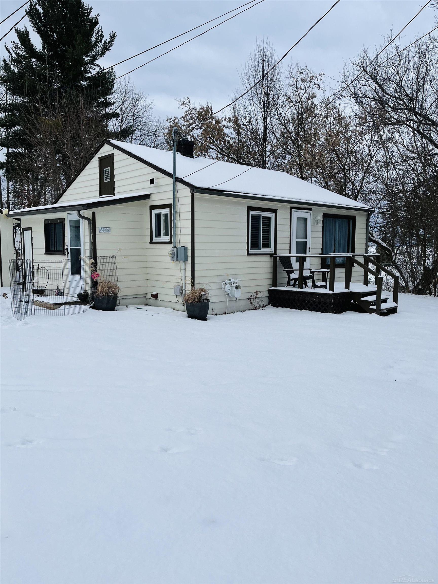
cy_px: 292
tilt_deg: -6.1
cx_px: 219
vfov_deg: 67.3
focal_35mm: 26
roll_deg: -0.9
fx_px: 439
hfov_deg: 53.1
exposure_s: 1/3745
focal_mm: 5.1
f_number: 1.6
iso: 50
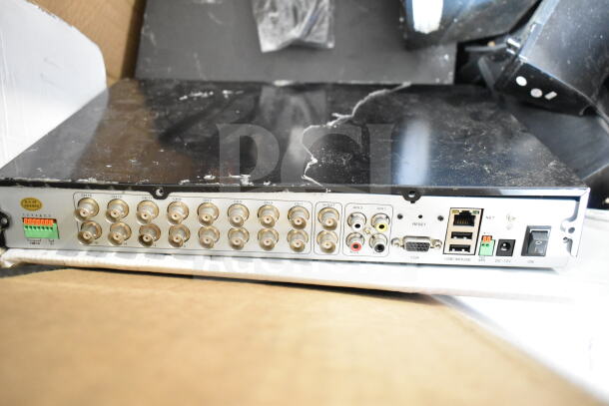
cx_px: 304
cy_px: 203
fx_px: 609
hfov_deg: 53.1
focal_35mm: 36
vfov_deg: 36.9
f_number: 3.8
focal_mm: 24
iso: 8000
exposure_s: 1/40
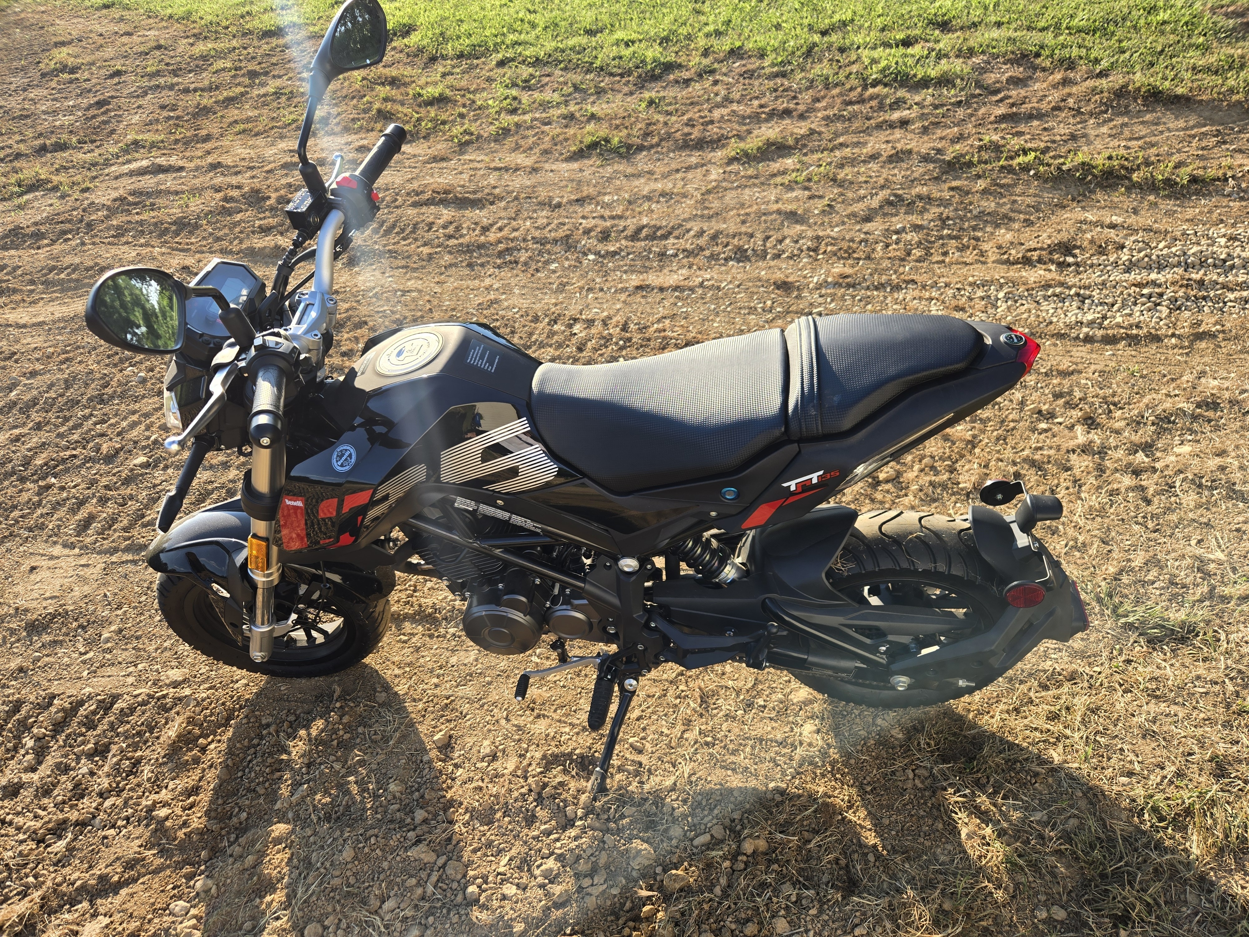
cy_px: 468
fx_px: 830
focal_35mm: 23
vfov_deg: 58.9
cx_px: 624
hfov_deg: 73.9
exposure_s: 1/394
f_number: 1.8
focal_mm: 5.4
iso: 25
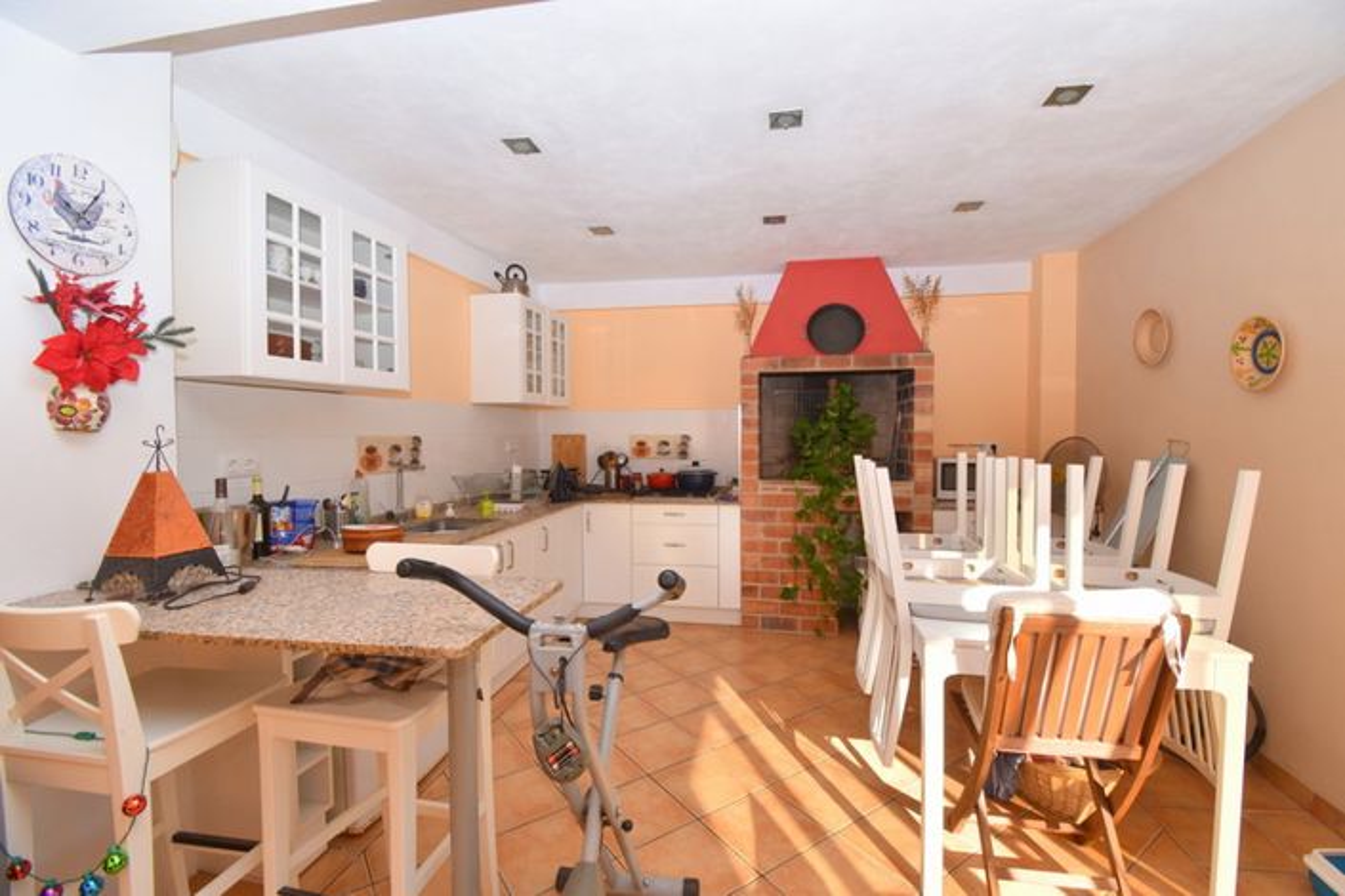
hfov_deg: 100.4
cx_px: 672
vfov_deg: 77.3
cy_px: 448
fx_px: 560
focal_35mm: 15
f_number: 8
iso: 100
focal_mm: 10
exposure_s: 1/60
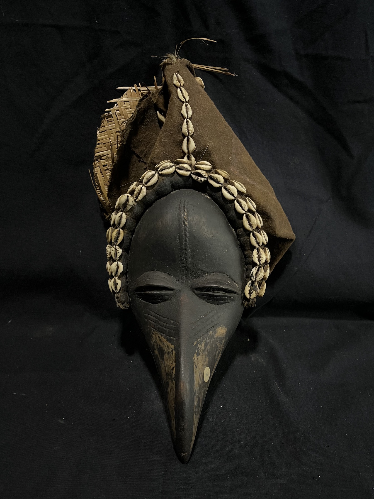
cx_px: 187
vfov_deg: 67.3
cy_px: 250
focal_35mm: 26
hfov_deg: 53.1
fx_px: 375
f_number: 1.6
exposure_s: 1/30
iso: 800
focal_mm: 5.1
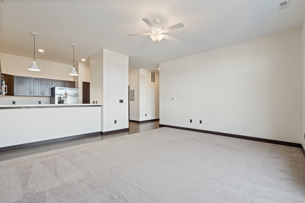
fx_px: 136
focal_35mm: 16
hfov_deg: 96.7
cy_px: 102
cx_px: 152
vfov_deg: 73.7
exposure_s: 1/5
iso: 800
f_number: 10
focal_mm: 16
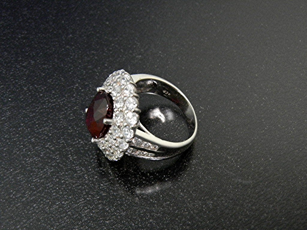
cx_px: 154
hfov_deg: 32.7
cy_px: 115
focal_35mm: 59
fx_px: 523
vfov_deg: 24.8
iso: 800
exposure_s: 1/30
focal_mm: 10.6
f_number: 8
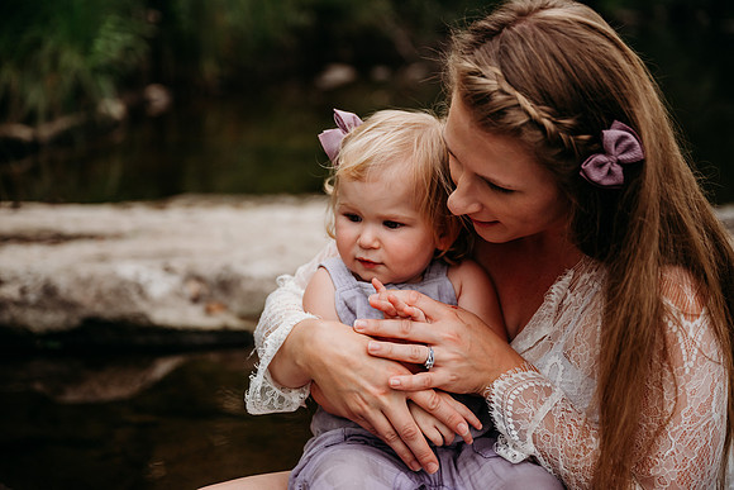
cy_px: 245
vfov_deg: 23.4
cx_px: 367
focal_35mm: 58
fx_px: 1183
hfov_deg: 34.5
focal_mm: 58
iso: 500
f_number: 2.8
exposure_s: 1/1600
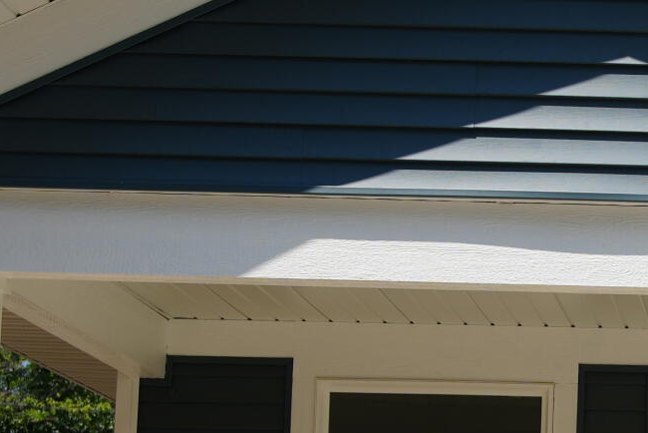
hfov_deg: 13.6
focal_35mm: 143
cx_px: 934
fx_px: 2575
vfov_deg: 9.5
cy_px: 431
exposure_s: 1/800
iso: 100
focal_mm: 31
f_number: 5
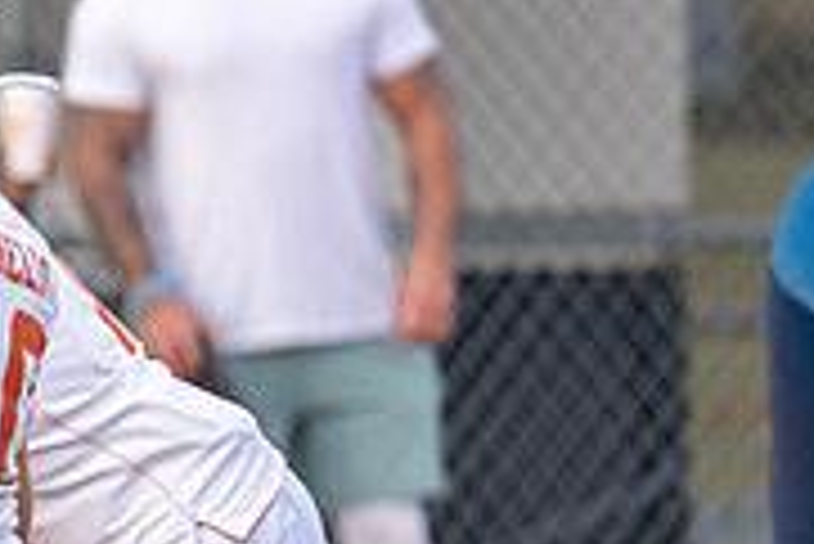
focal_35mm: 1214
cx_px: -825
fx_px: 27471
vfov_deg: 1.1
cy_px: 448
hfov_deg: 1.7
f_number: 2.8
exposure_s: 1/2500
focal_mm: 200
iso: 400
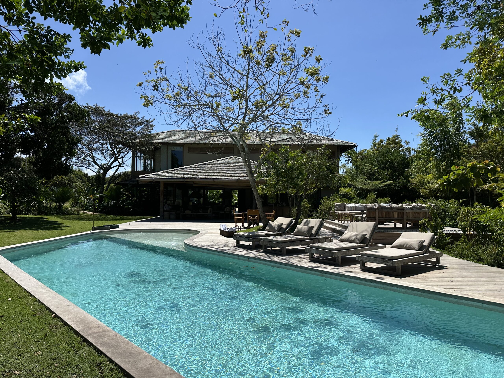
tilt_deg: +0.8
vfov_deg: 56.8
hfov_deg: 71.6
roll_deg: +0.0
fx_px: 349
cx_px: 252
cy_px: 189
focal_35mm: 24
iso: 80
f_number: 1.78
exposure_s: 1/6211
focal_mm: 6.86
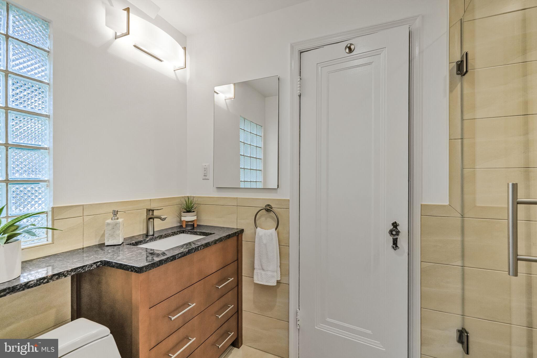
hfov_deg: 96.7
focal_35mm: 16
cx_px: 268
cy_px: 179
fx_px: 239
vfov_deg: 73.7
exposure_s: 1/40
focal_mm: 16
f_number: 8
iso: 400
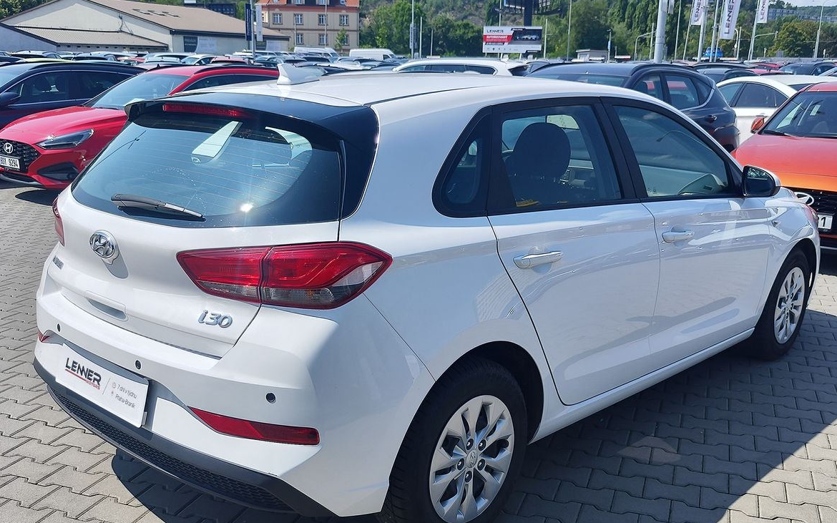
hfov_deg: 72.5
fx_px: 570
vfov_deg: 48.9
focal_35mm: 25
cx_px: 425
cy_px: 316
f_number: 1.69
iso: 50
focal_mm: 7.01
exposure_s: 1/1122
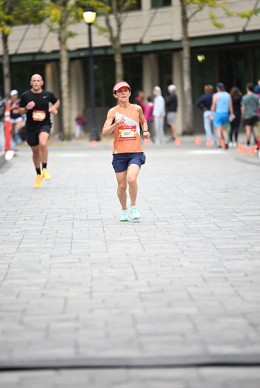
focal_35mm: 207
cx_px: 129
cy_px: 189
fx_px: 2238
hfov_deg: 6.6
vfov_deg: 9.9
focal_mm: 200
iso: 1250
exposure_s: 1/1600
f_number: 2.8
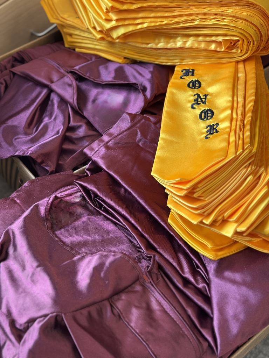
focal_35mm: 48
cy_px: 179
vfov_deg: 39.7
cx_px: 134
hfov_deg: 30.3
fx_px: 497
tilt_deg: -54.3
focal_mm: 6.76
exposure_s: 1/121
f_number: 1.78
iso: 80
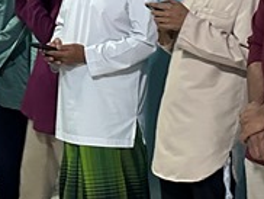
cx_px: 236
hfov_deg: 14.4
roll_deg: -1.1
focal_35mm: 135
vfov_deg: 11.0
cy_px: 113
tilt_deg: -8.2
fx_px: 1031
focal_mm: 6.86
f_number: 1.78
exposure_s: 1/33
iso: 800
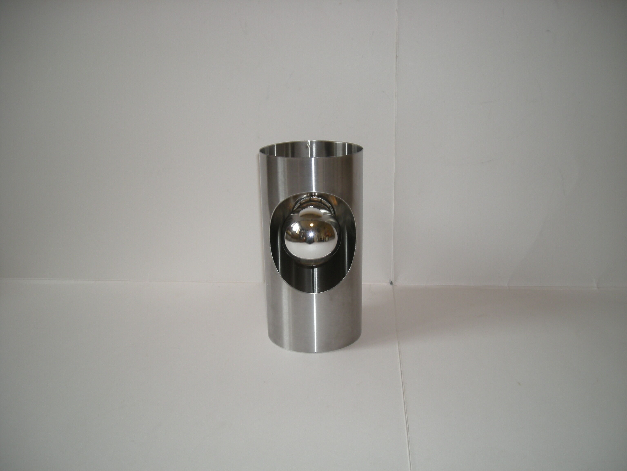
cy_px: 236
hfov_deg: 52.6
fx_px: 634
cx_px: 314
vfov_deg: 40.7
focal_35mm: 35
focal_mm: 5.7
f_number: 2.8
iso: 50
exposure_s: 1/49
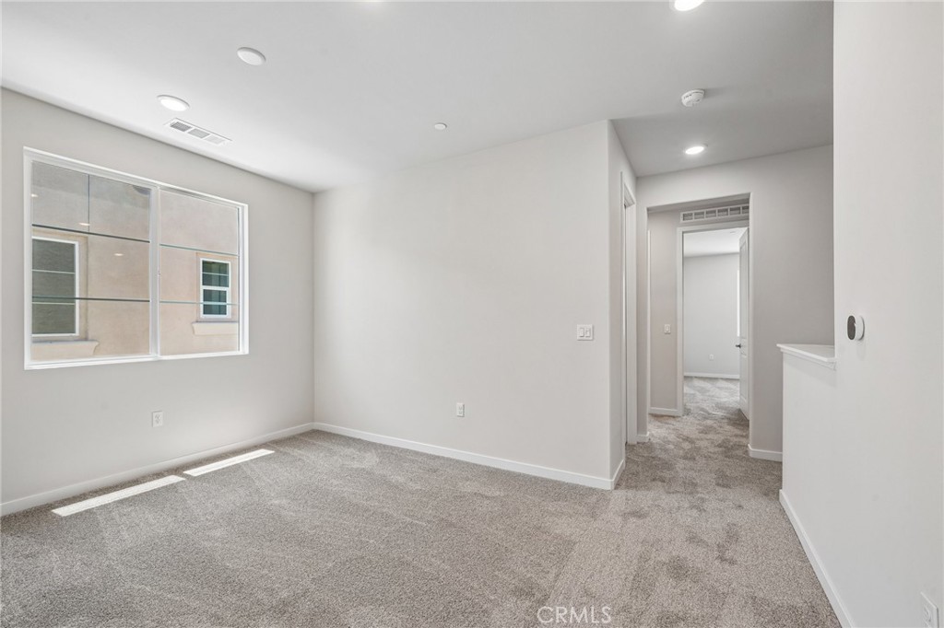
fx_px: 367
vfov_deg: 81.2
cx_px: 472
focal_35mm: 14
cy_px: 314
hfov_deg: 104.3
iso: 400
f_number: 9
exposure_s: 1/25
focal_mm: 14
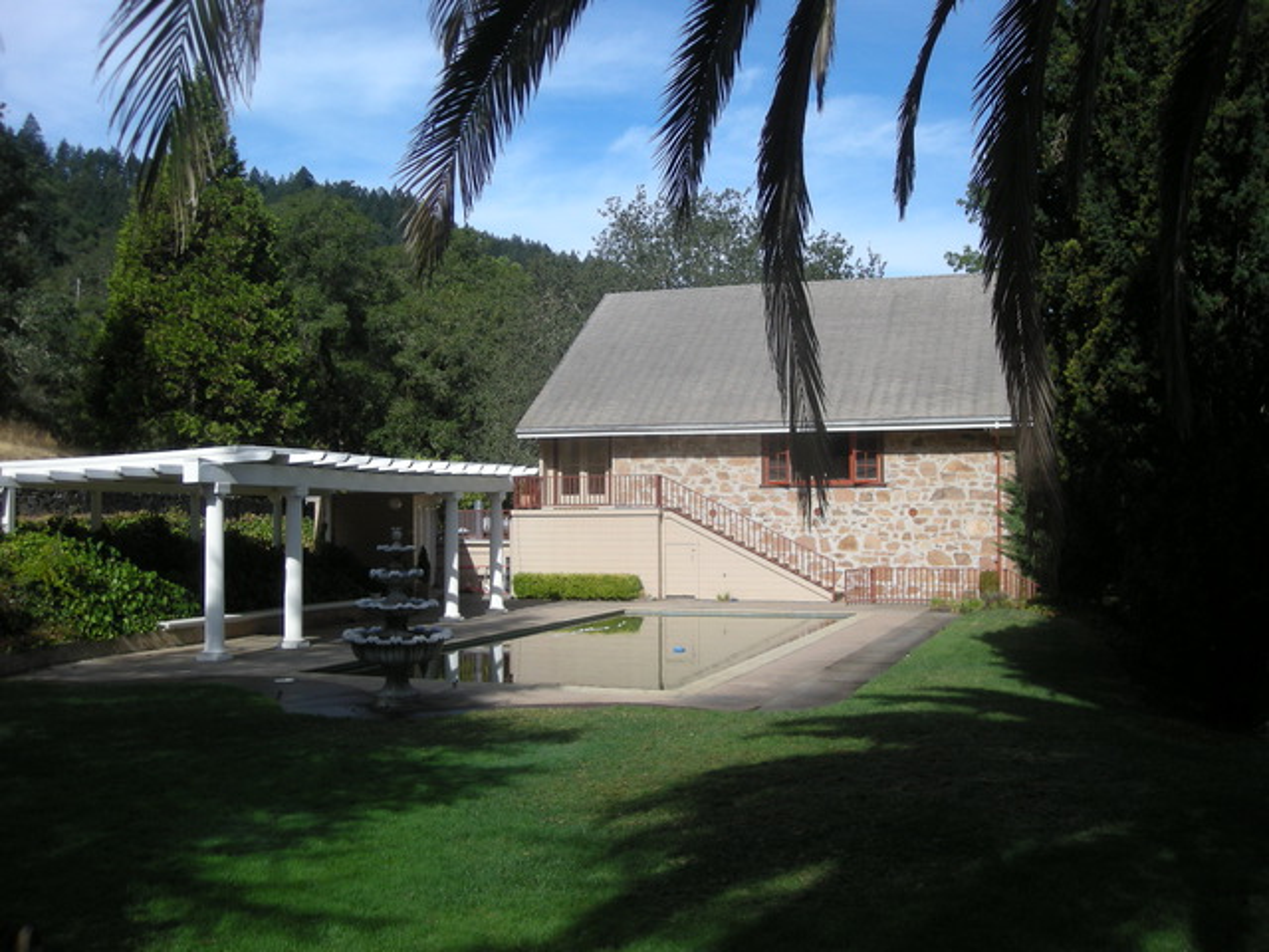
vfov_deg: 40.7
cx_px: 634
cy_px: 476
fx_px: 1283
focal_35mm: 35
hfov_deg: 52.6
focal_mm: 5.7
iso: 50
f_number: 5.7
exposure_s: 1/298
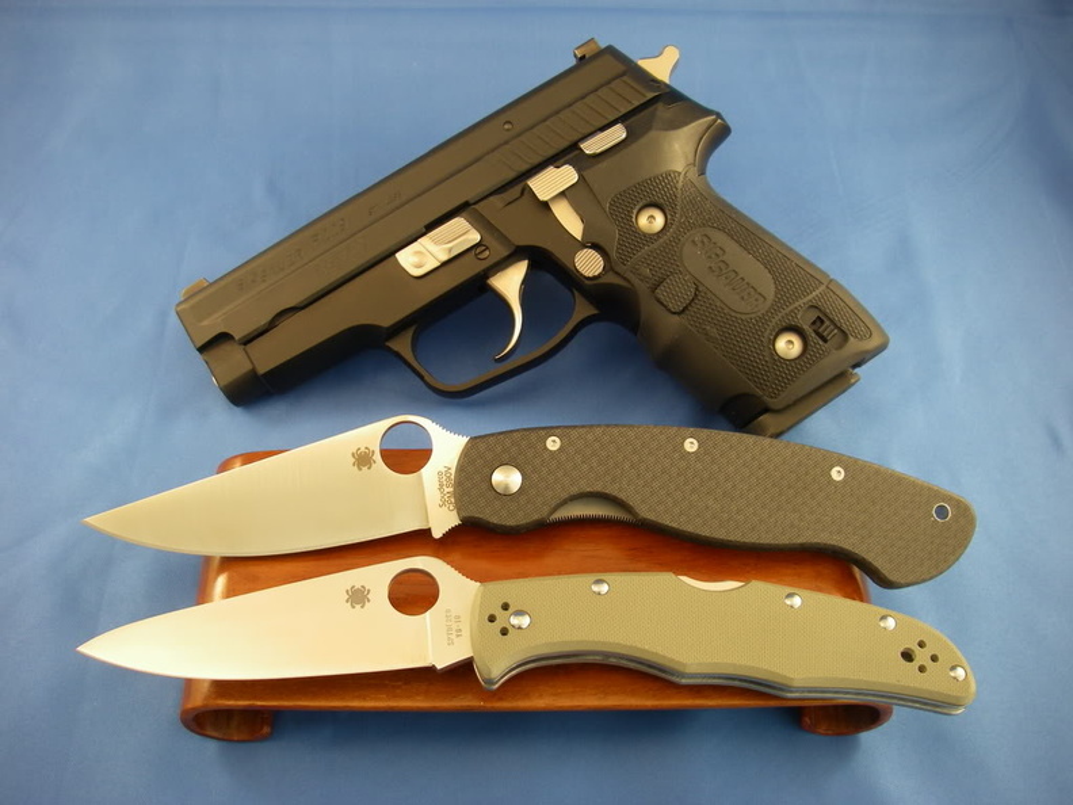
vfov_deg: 37.7
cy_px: 402
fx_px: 1178
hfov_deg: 49.0
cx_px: 536
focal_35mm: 38
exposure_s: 1/5
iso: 100
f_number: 3.3
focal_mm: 6.3
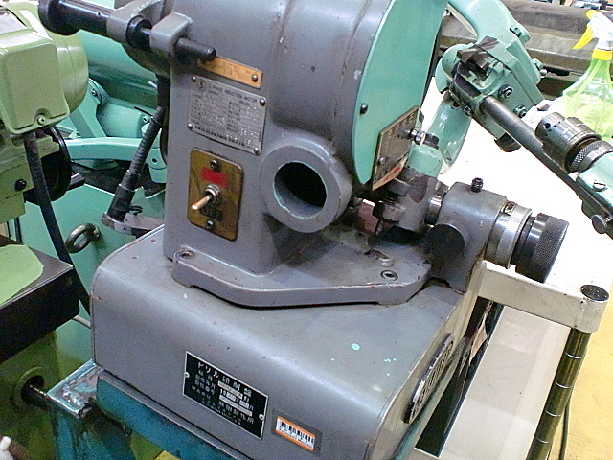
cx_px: 306
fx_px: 620
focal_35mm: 35
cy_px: 230
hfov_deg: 52.6
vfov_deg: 40.7
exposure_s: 1/60
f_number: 3.1
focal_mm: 6.3
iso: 800
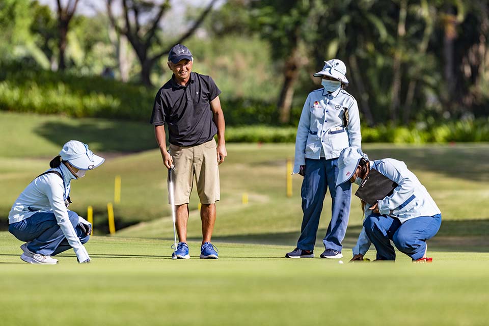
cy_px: 163
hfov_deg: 5.2
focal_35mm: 400
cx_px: 244
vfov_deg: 3.4
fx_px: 5433
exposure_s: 1/2000
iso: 220
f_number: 5.6
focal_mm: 400
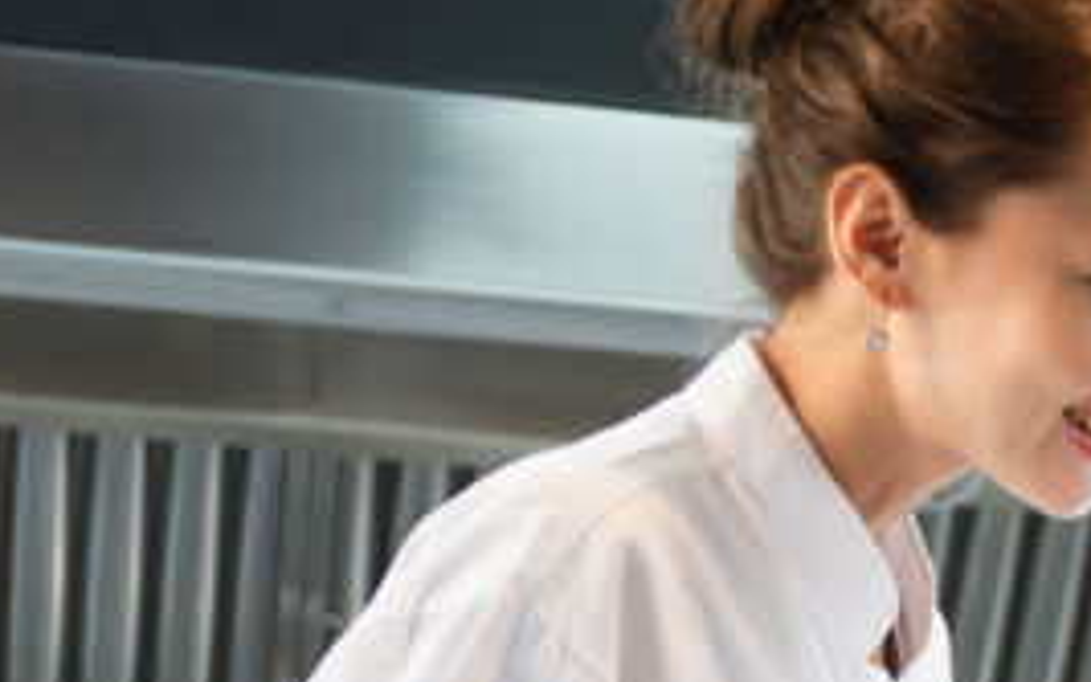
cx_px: 2043
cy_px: 994
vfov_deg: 7.9
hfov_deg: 11.7
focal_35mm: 164
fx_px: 4863
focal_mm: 41.9
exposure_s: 1/250
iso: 1250
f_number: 2.8
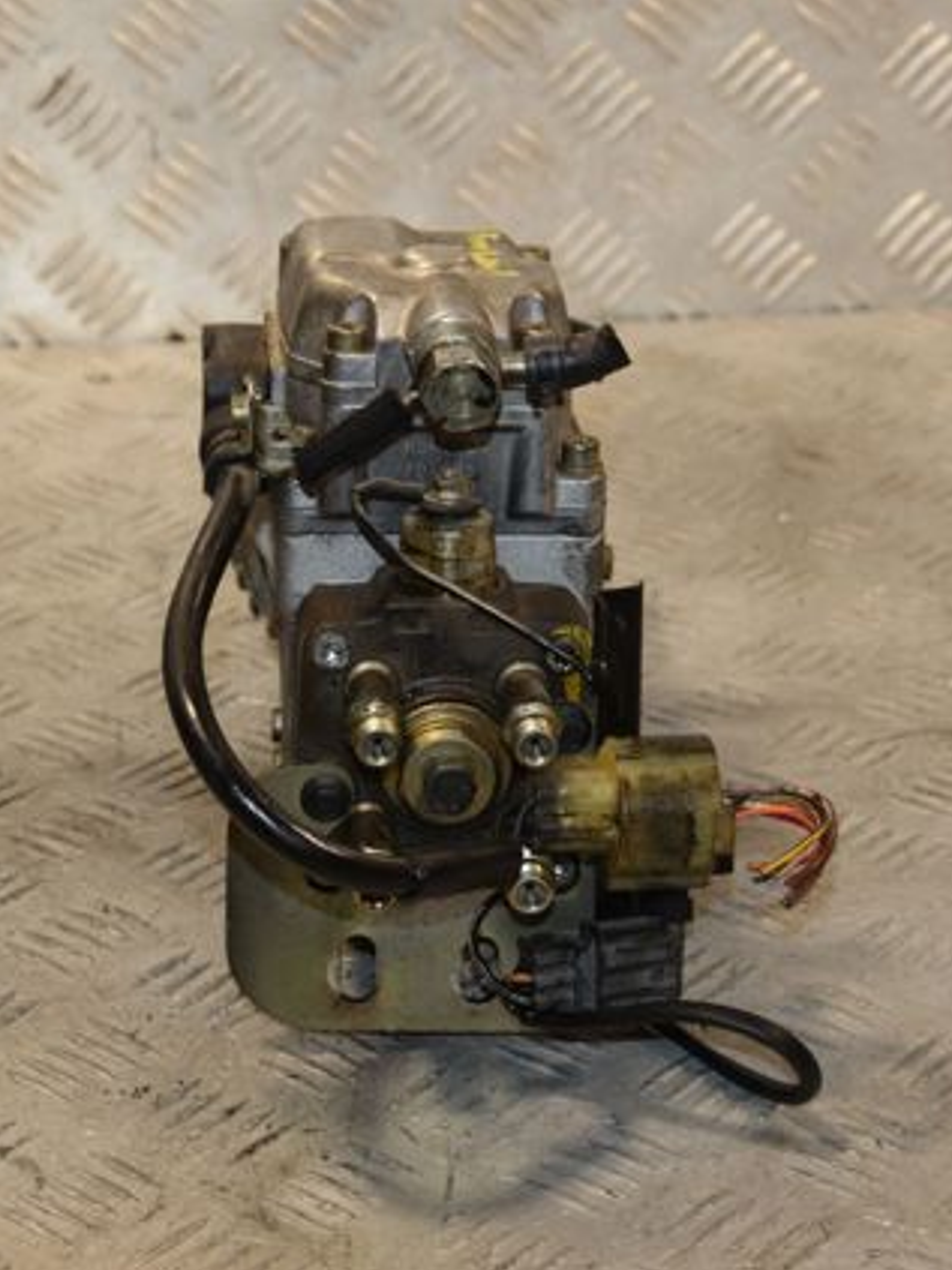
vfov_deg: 18.1
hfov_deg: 13.6
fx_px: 3999
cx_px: 447
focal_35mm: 109
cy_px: 637
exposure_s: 1/200
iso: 800
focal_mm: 50
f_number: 6.3
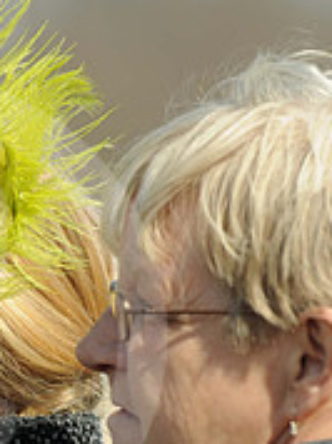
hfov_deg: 1.6
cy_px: 380
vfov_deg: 2.1
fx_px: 12062
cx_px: -117
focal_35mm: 941
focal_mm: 200
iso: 200
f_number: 3.5
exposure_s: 1/2000
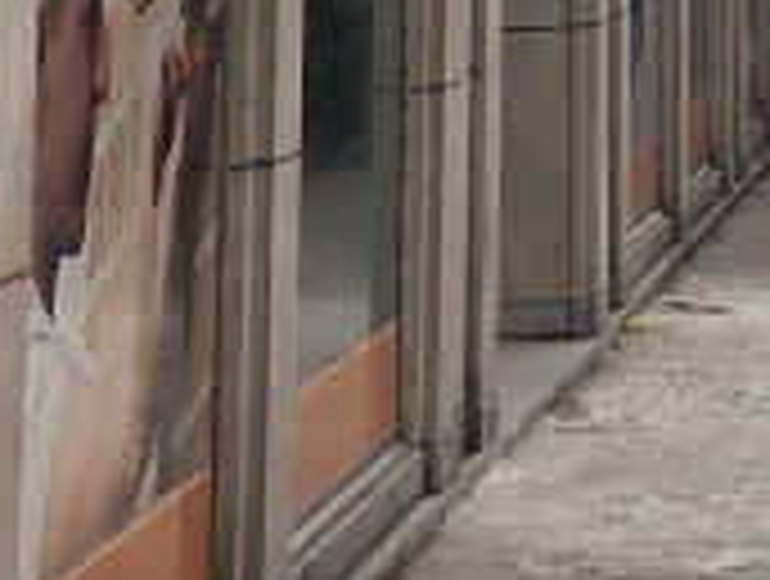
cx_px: 1166
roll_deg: +2.5
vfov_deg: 6.8
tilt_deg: +13.4
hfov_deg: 9.8
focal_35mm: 196
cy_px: -1223
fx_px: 4369
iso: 20
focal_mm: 4
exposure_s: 1/2288
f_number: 1.8
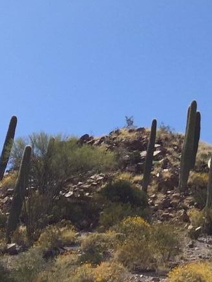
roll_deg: -7.1
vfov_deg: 17.5
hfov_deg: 13.2
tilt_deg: +32.7
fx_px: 889
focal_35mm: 109
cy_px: -25
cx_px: 267
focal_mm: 4.15
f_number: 2.2
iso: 32
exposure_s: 1/2475
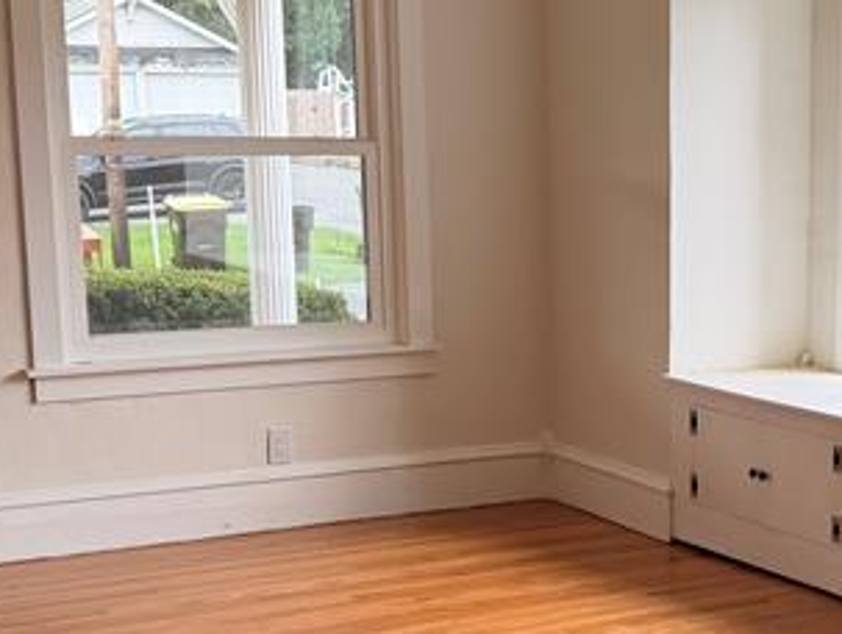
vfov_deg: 18.1
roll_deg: -0.6
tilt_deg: -11.3
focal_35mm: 81
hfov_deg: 23.2
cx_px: 825
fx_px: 1973
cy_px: 487
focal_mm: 6.76
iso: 80
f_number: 1.78
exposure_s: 1/299
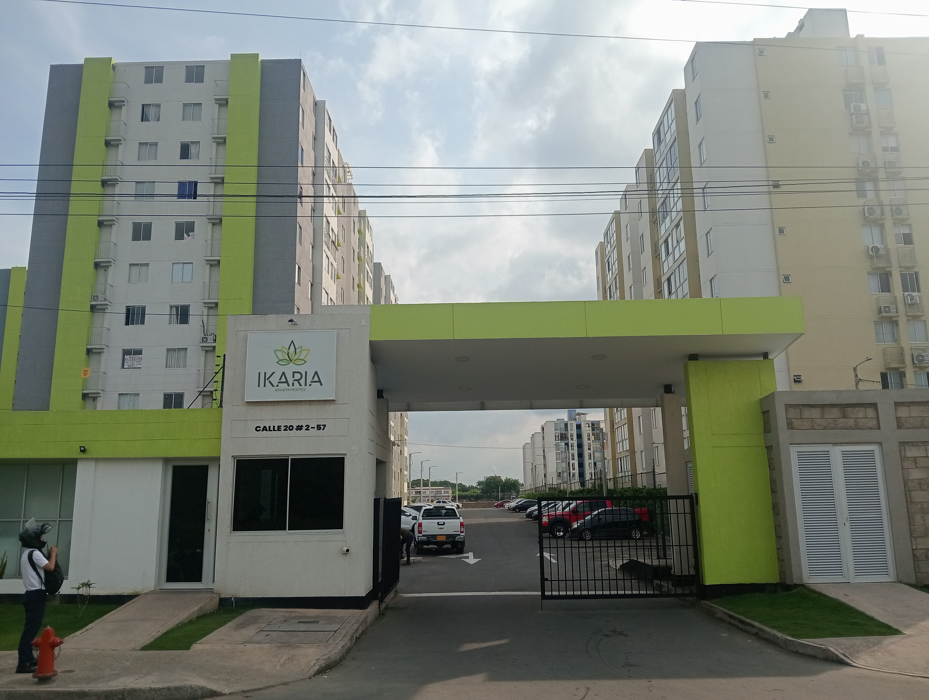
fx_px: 753
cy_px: 350
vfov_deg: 49.9
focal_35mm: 28
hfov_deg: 63.4
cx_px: 464
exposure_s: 1/1142
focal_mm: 3.98
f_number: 1.8
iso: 102
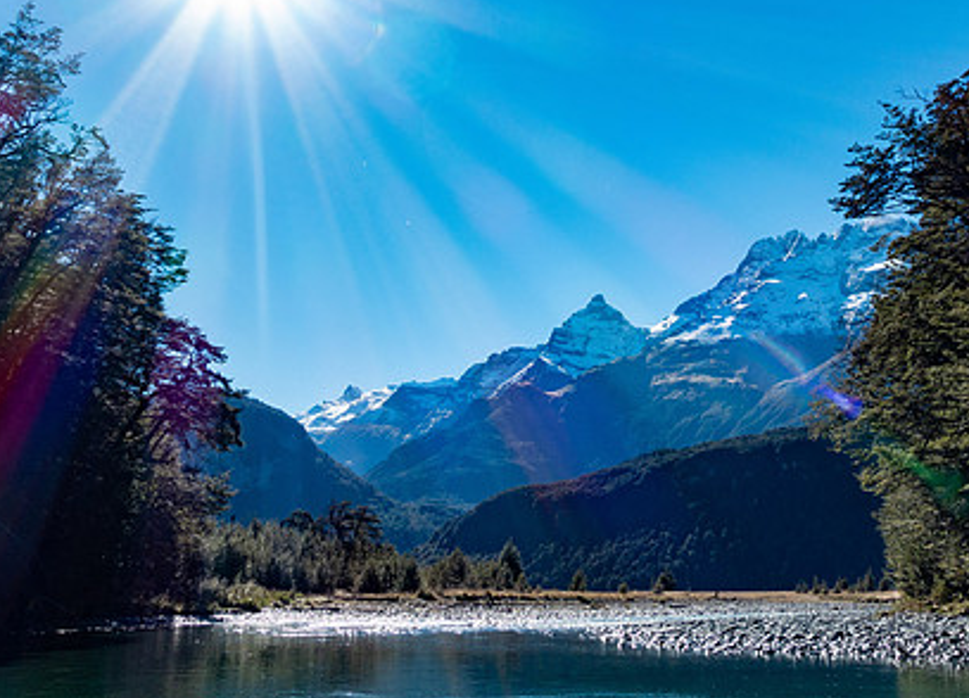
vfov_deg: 32.8
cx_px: 553
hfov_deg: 45.2
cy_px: 170
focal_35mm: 42
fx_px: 1159
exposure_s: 1/320
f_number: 8
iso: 125
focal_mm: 8.8
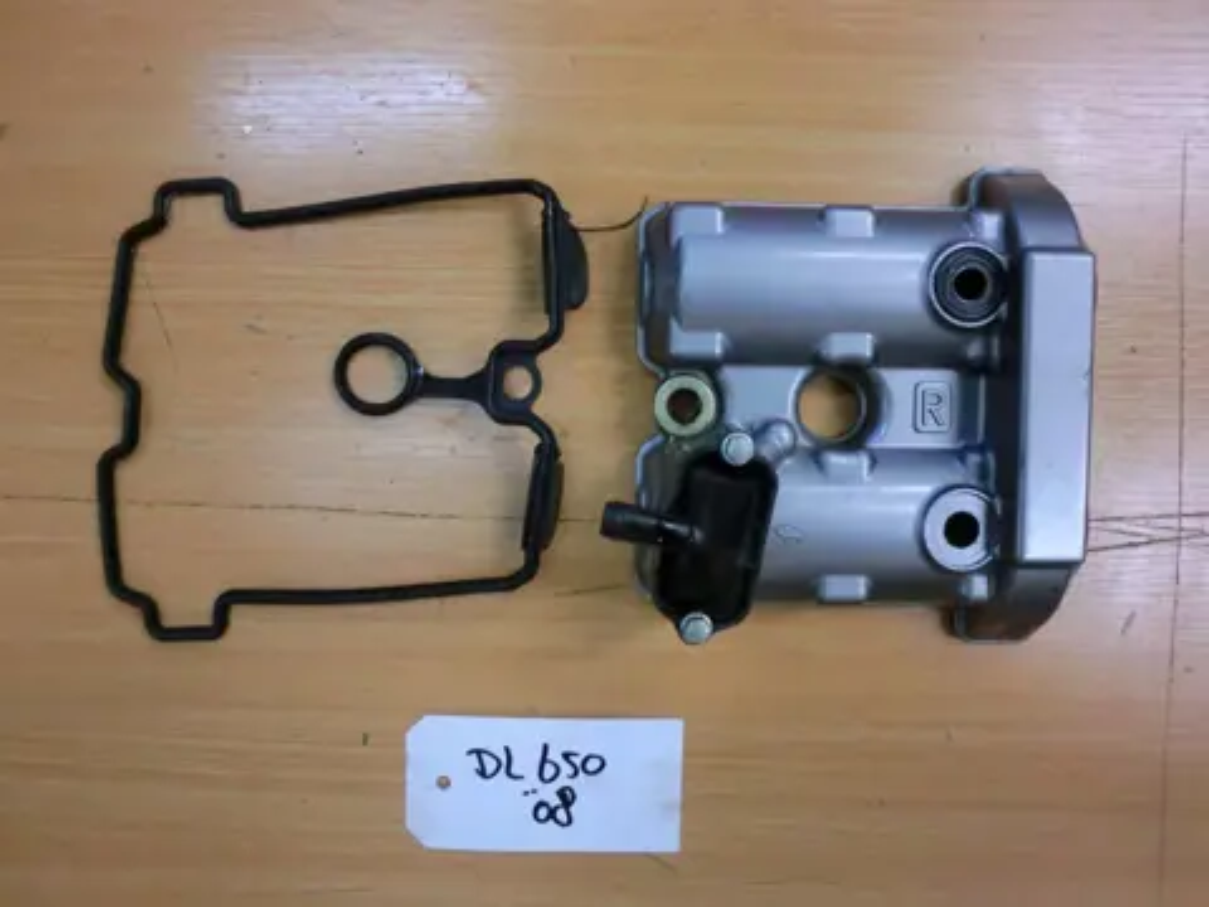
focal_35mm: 27
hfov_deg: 65.3
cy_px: 454
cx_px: 604
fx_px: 943
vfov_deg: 51.4
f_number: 3.2
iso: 320
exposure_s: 1/60
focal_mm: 4.9
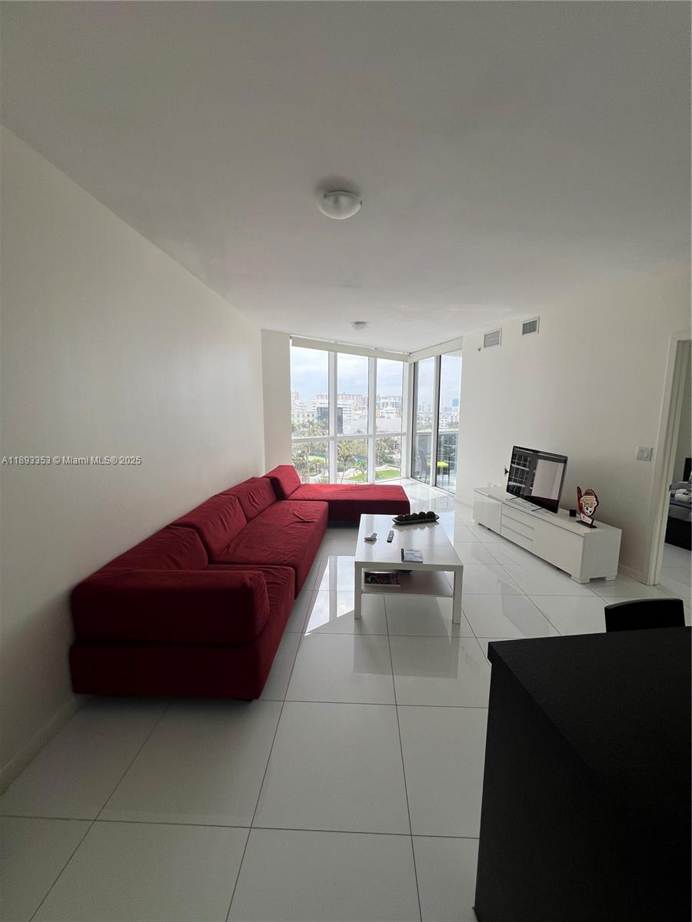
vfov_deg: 106.2
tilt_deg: -8.6
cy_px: 461
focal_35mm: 13
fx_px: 347
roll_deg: -0.2
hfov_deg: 89.9
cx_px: 346
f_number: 1.8
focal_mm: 1.57
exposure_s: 1/211
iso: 32
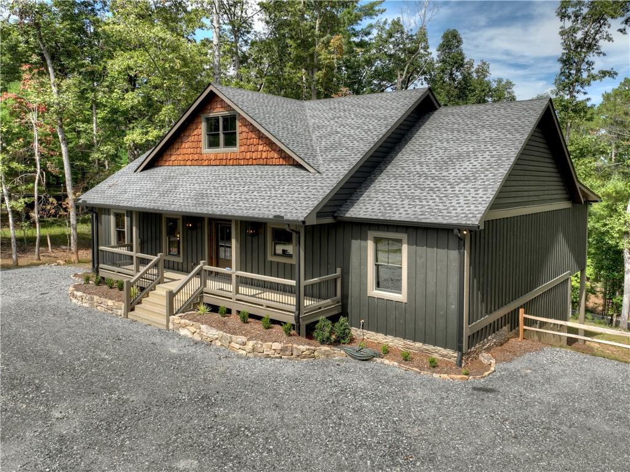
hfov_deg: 71.6
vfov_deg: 56.8
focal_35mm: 24
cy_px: 236
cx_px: 315
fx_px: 437
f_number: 2.8
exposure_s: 1/1250
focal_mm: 12.3
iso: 100
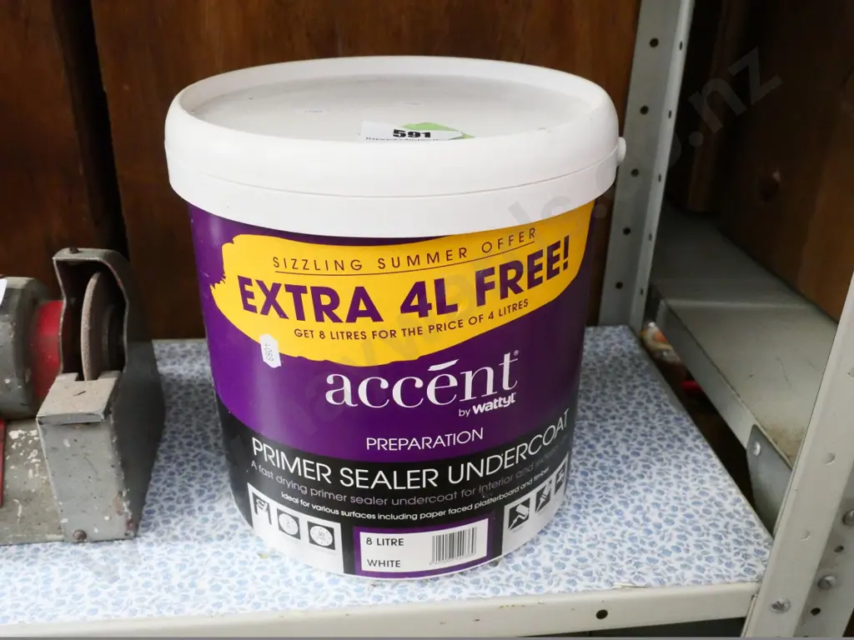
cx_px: 427
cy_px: 320
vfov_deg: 46.8
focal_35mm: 30
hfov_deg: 60.0
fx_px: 740
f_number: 5.6
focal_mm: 15
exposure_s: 1/125
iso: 6400
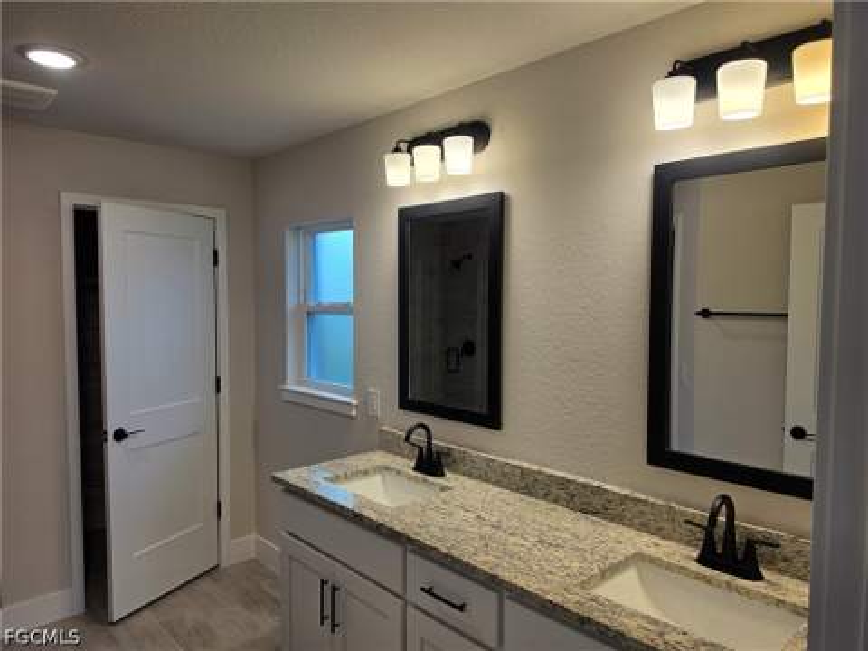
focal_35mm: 23
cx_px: 434
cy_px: 326
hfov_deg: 73.9
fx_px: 577
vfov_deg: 58.9
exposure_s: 1/120
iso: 16
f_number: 1.4
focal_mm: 6.5
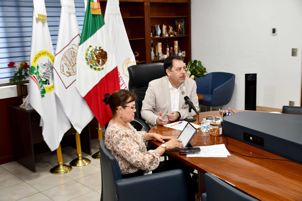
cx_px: 151
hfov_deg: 43.6
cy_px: 100
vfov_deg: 29.9
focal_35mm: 45
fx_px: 377
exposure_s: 1/60
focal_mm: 30
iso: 900
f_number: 4
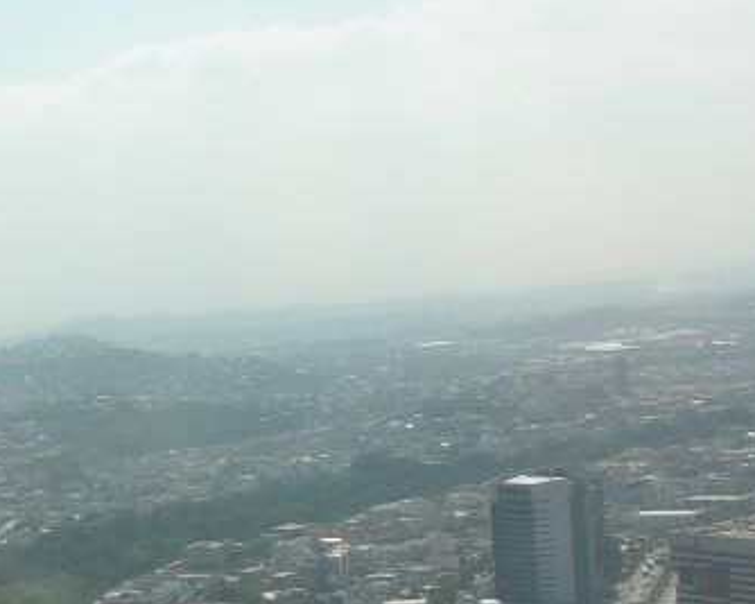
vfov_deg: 16.7
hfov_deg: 20.2
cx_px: -102
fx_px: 2010
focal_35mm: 90
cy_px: 597
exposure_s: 1/230
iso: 50
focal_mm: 8.9
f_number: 7.1
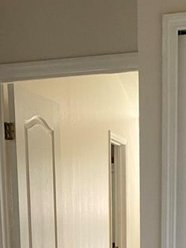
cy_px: 326
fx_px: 638
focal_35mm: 89
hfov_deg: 16.6
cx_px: 66
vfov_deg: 20.1
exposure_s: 1/60
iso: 125
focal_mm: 4.25
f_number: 1.8
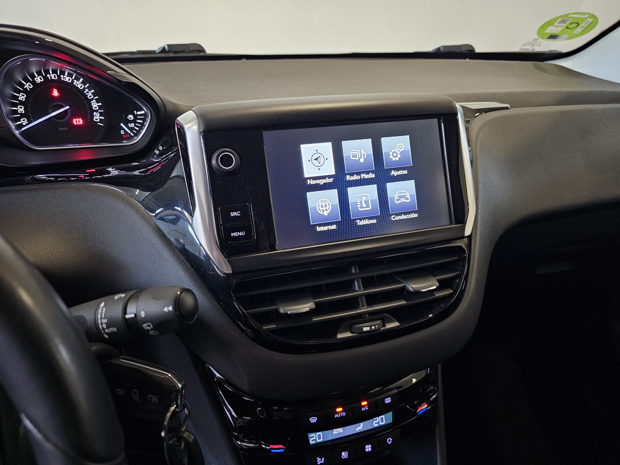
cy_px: 232
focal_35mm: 23
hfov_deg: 73.9
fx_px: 412
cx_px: 310
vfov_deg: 58.9
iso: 500
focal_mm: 6.3
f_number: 1.7
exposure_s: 1/28.6
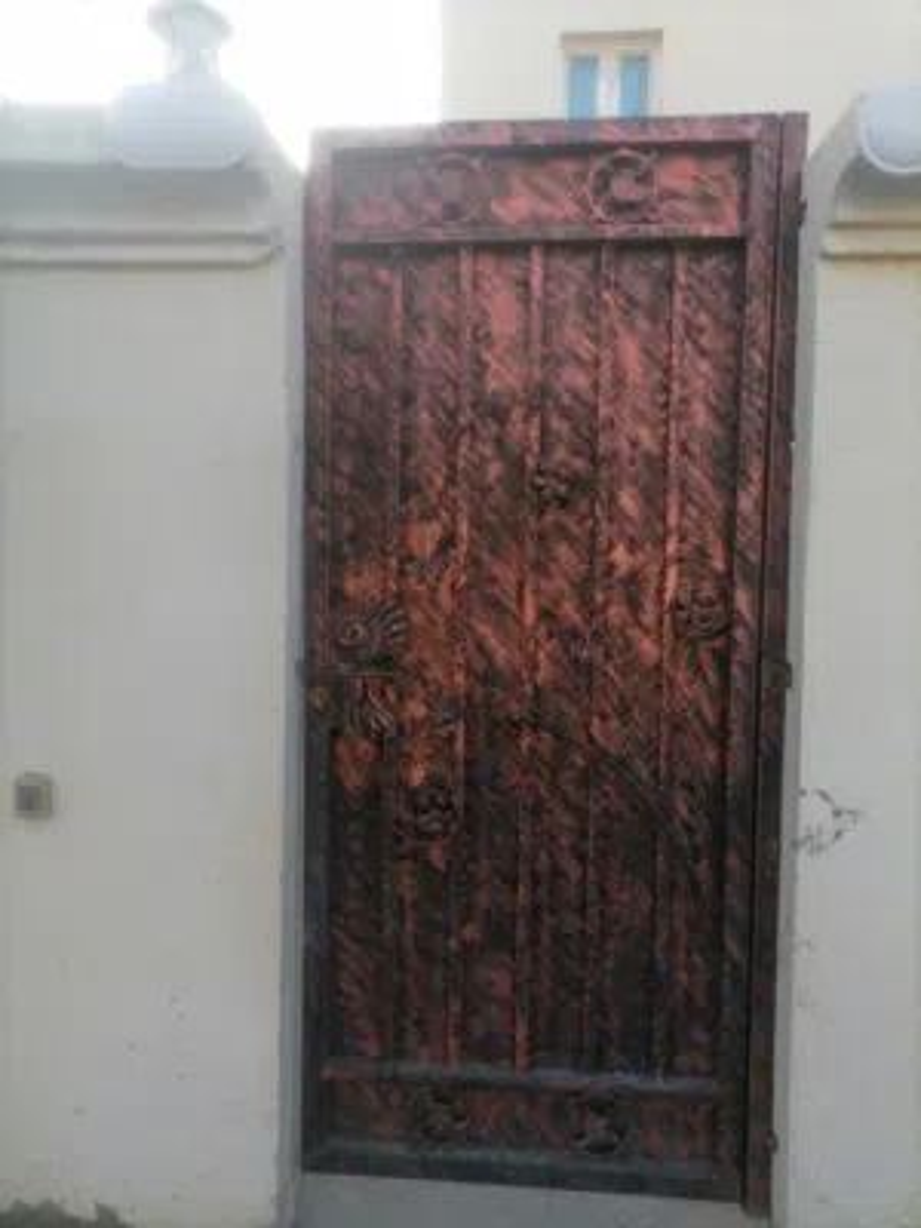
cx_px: 460
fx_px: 922
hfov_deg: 53.1
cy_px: 614
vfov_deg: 67.3
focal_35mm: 26
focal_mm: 5.4
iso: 50
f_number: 1.8
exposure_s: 1/309
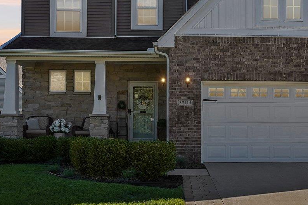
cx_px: 183
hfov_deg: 40.2
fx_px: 419
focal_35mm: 49
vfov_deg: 27.5
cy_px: 108
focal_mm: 19
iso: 250
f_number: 8
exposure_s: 1/320
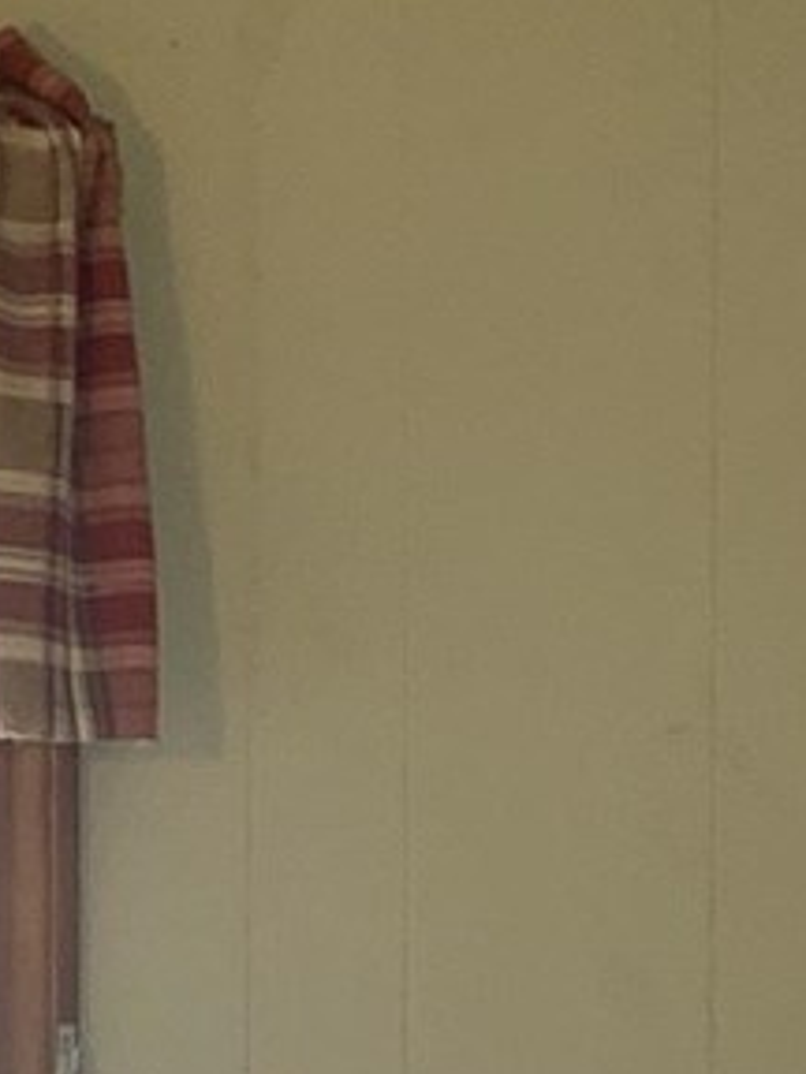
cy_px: 1242
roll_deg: -0.3
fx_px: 6457
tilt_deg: +2.0
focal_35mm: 208
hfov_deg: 7.1
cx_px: 966
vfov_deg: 9.4
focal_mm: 4.25
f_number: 1.8
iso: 80
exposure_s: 1/60
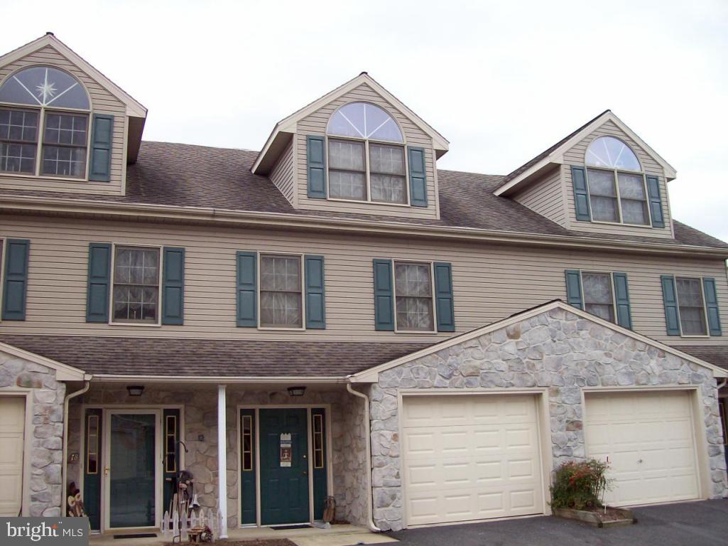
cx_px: 364
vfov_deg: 39.6
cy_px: 273
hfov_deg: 51.4
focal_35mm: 36
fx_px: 757
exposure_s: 1/279
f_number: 2.7
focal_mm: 6
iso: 80
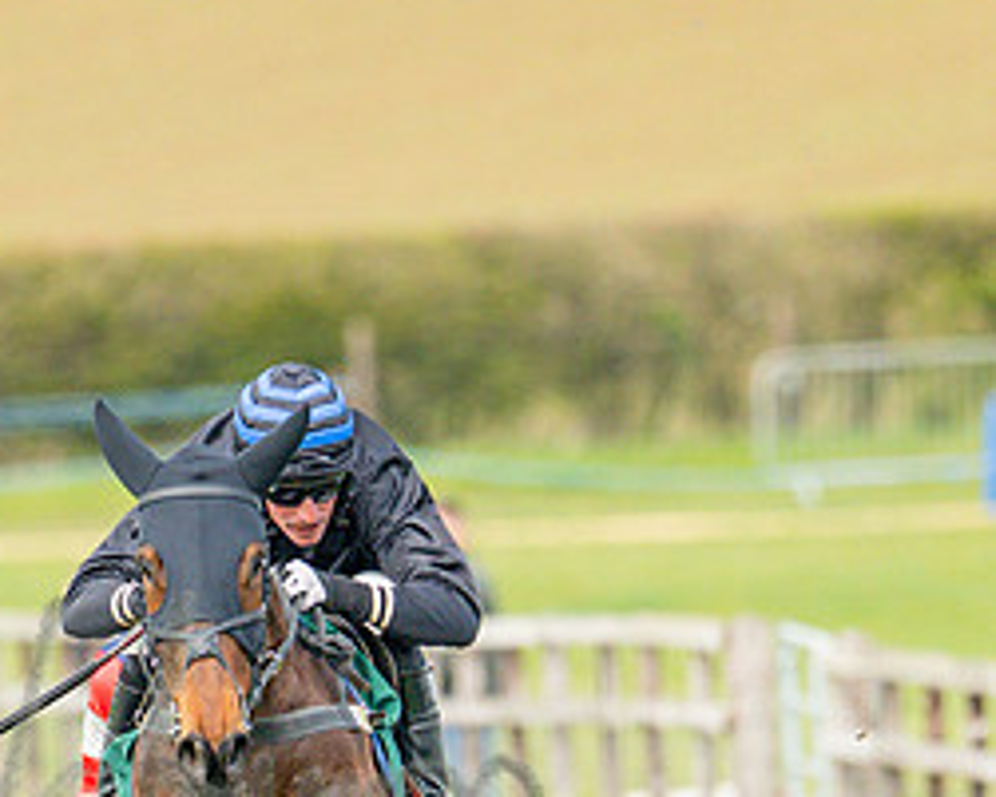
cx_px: 414
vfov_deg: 0.8
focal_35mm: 1861
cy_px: 438
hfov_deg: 1.0
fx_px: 54879
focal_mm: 400
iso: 400
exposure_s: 1/1250
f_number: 4.5
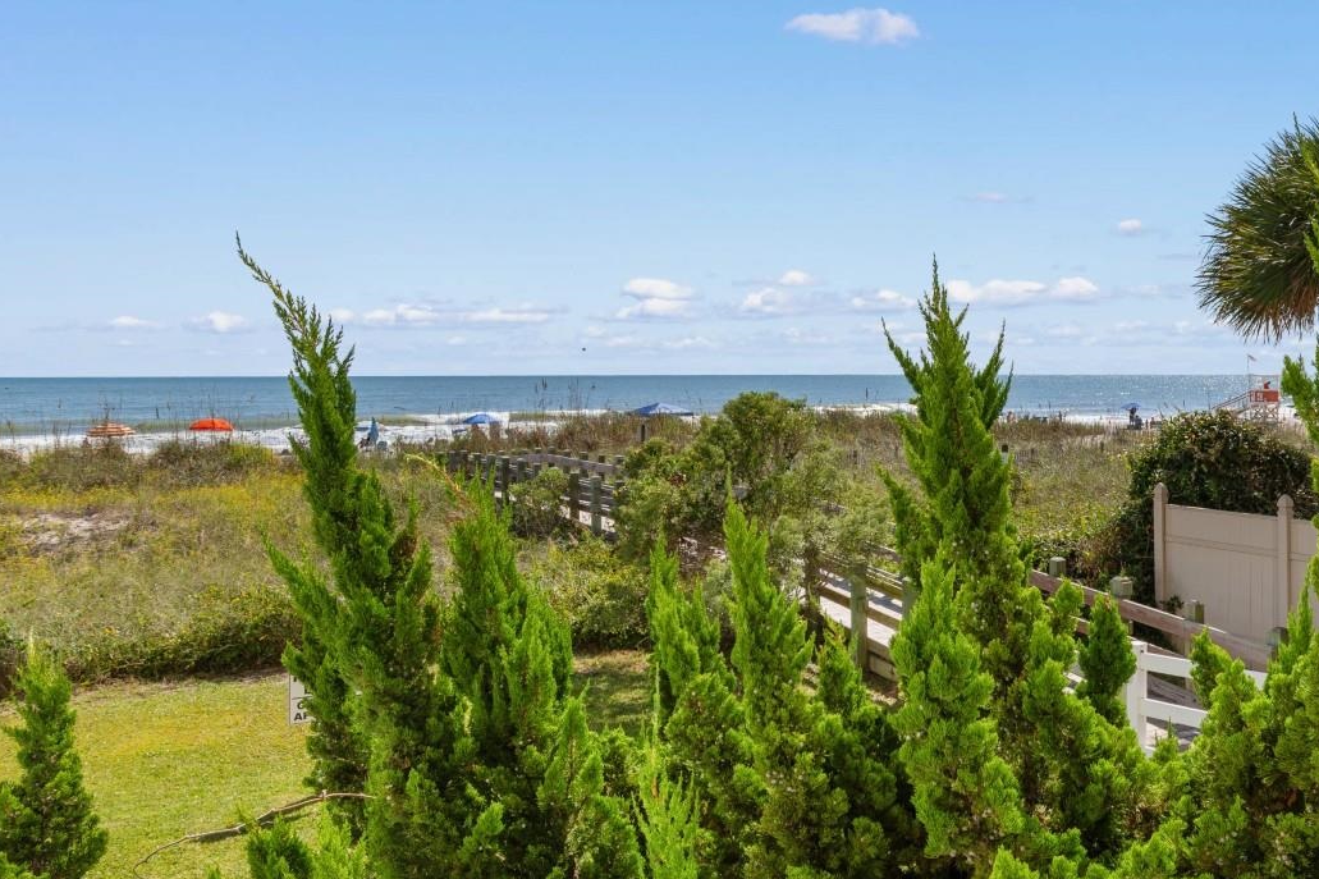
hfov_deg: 54.9
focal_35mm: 33
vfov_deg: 39.8
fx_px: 1209
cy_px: 362
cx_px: 970
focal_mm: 14
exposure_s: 1/320
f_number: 9
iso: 100
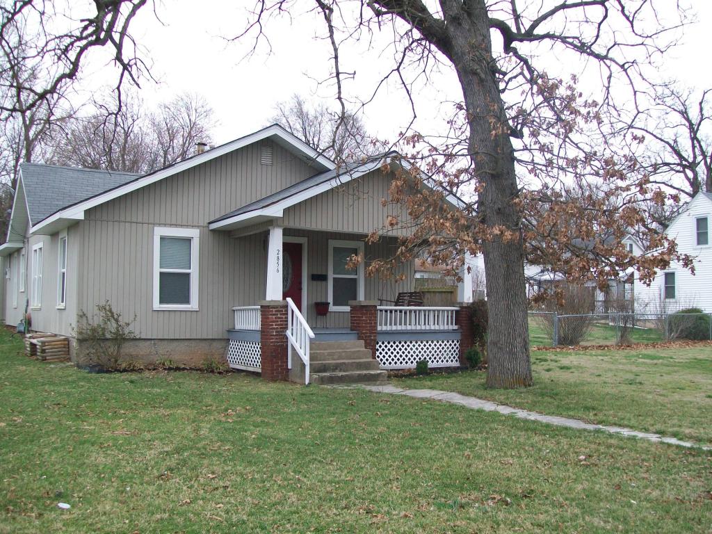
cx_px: 356
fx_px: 740
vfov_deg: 39.7
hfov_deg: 51.4
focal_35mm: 36
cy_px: 267
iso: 64
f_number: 2.7
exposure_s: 1/200
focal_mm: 6
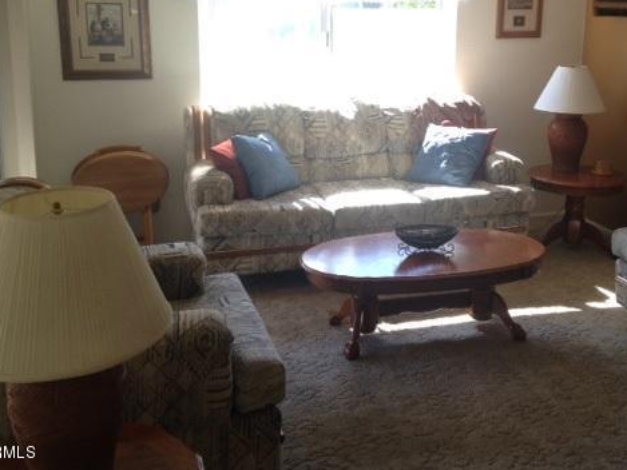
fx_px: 815
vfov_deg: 32.0
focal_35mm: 45
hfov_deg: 42.0
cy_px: 159
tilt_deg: -12.0
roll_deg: +0.2
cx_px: 358
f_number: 2.4
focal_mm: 4.12
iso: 50
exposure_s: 1/60
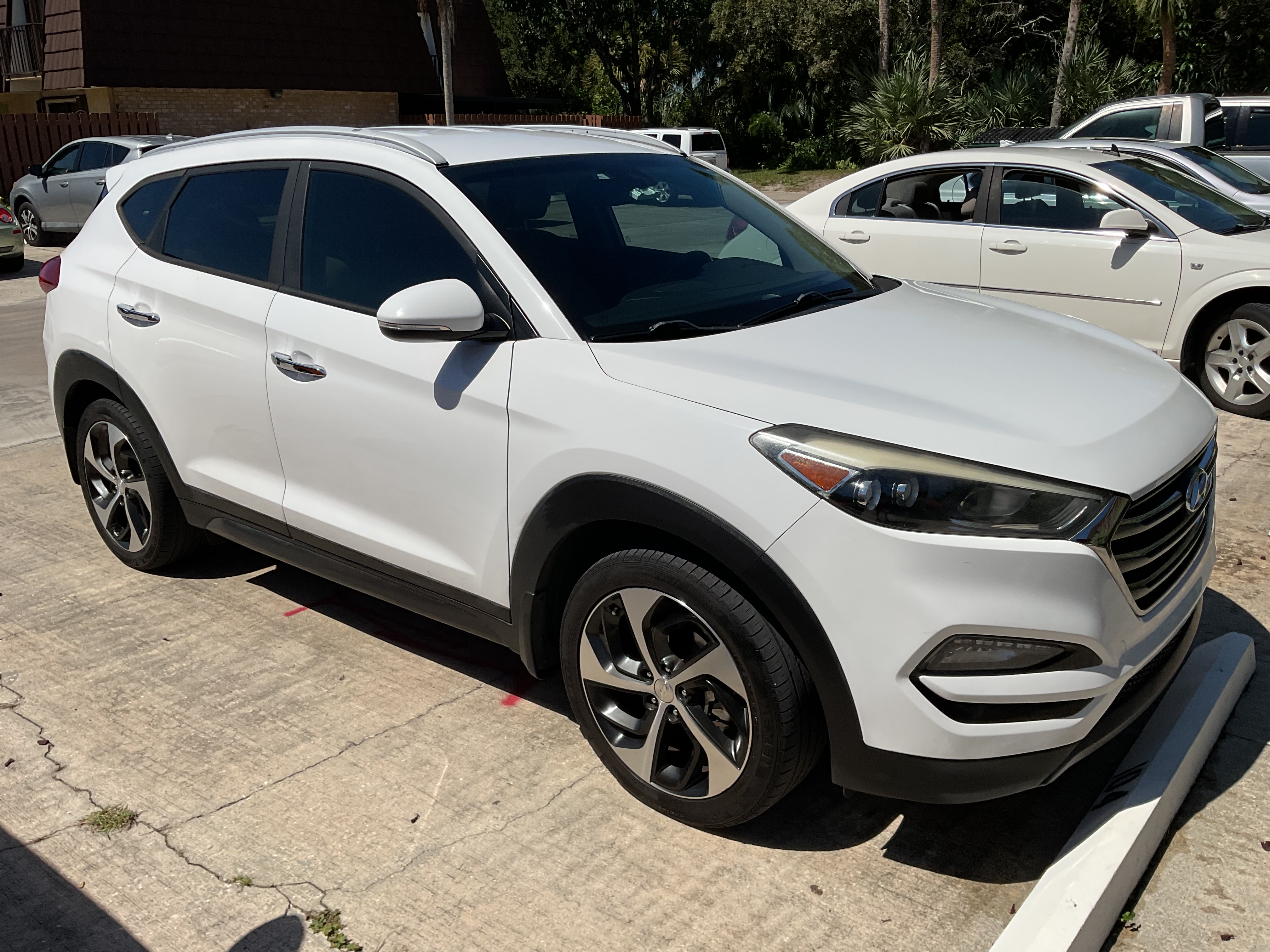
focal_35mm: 29
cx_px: 635
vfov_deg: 48.2
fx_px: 1064
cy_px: 476
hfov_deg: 61.7
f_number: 1.8
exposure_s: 1/5814
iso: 16
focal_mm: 3
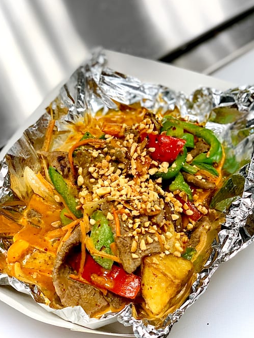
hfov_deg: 21.9
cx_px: 126
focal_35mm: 67
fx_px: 655
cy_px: 149
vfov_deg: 28.9
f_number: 2.4
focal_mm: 6
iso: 125
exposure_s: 1/108
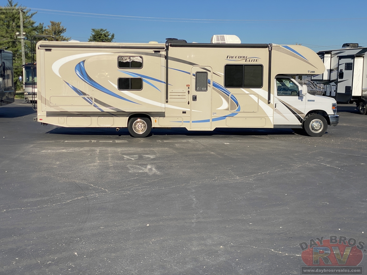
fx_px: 551
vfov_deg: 28.0
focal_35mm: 52
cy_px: 138
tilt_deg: -5.8
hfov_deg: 36.8
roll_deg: -0.6
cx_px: 184
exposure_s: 1/1996
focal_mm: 6
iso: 20
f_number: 2
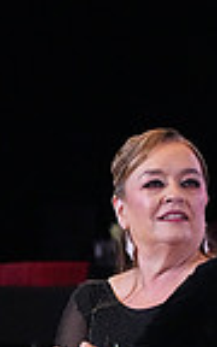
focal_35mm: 407
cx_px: 327
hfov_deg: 3.2
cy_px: 504
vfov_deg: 5.1
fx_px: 3851
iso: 12800
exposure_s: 1/400
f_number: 7.1
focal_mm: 99
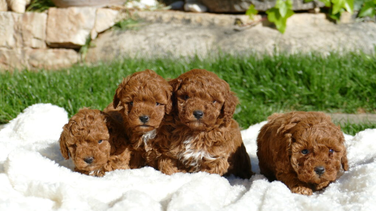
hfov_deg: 18.5
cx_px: 189
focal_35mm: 116
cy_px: 117
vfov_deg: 10.4
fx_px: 1156
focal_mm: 39.97
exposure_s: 1/1600
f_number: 3.9
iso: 125
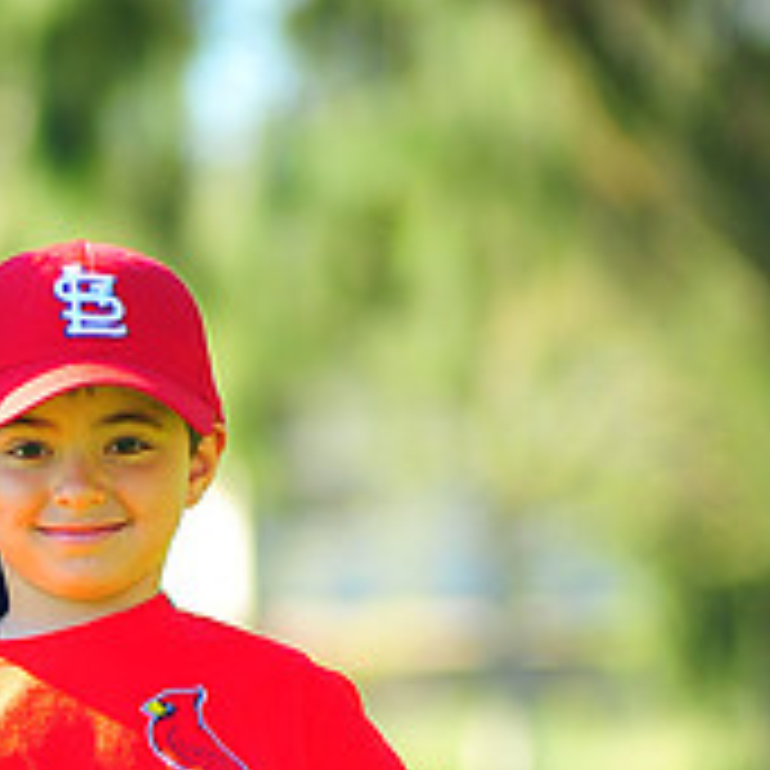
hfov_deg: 3.4
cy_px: 1018
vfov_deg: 3.4
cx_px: -14
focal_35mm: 520
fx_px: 13086
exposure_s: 1/320
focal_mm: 180
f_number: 4
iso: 200
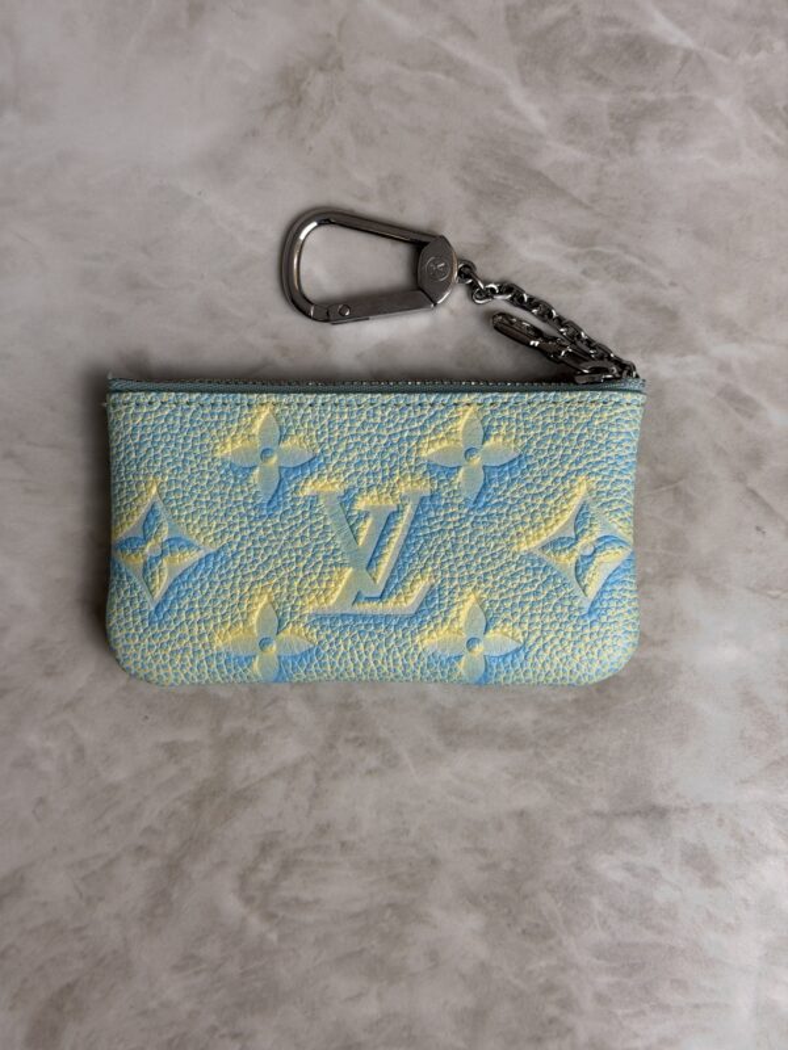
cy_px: 525
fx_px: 1457
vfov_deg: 39.7
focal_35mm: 48
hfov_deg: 30.3
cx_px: 394
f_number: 1.78
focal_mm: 6.76
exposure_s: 1/292
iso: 64
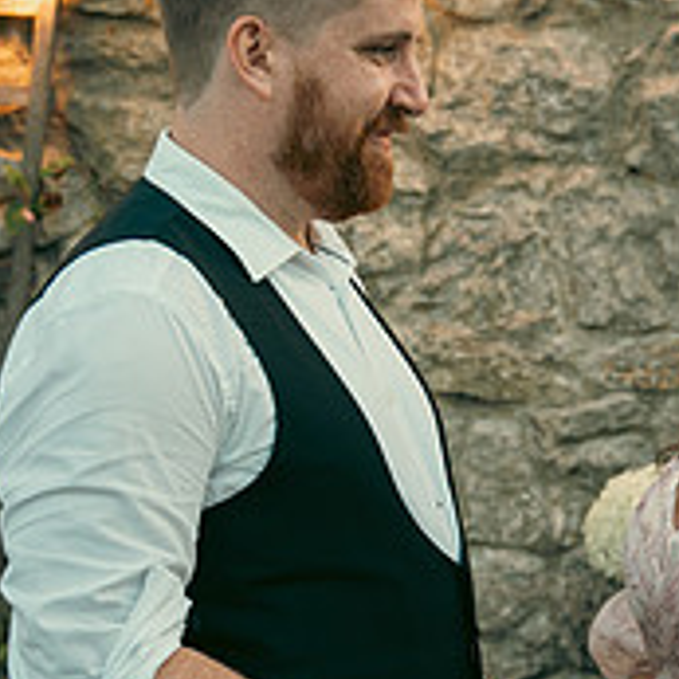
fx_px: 2219
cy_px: 493
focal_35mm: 100
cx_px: 616
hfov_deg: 17.1
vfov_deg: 17.3
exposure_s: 1/160
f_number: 3.2
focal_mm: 35
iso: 250
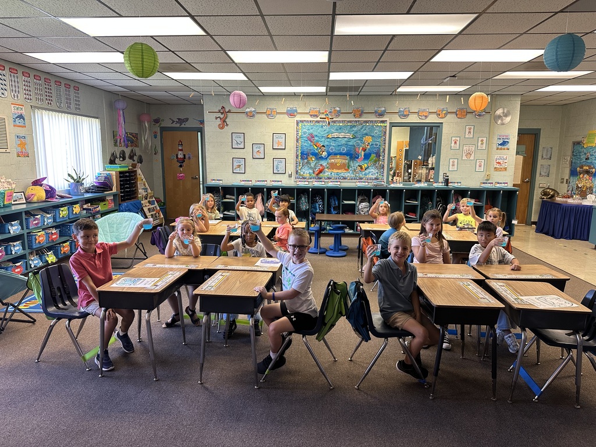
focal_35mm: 24
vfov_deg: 56.8
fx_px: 413
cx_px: 298
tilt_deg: -9.1
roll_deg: -1.0
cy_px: 224
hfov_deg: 71.6
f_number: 1.78
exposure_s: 1/60
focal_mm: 6.86
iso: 200
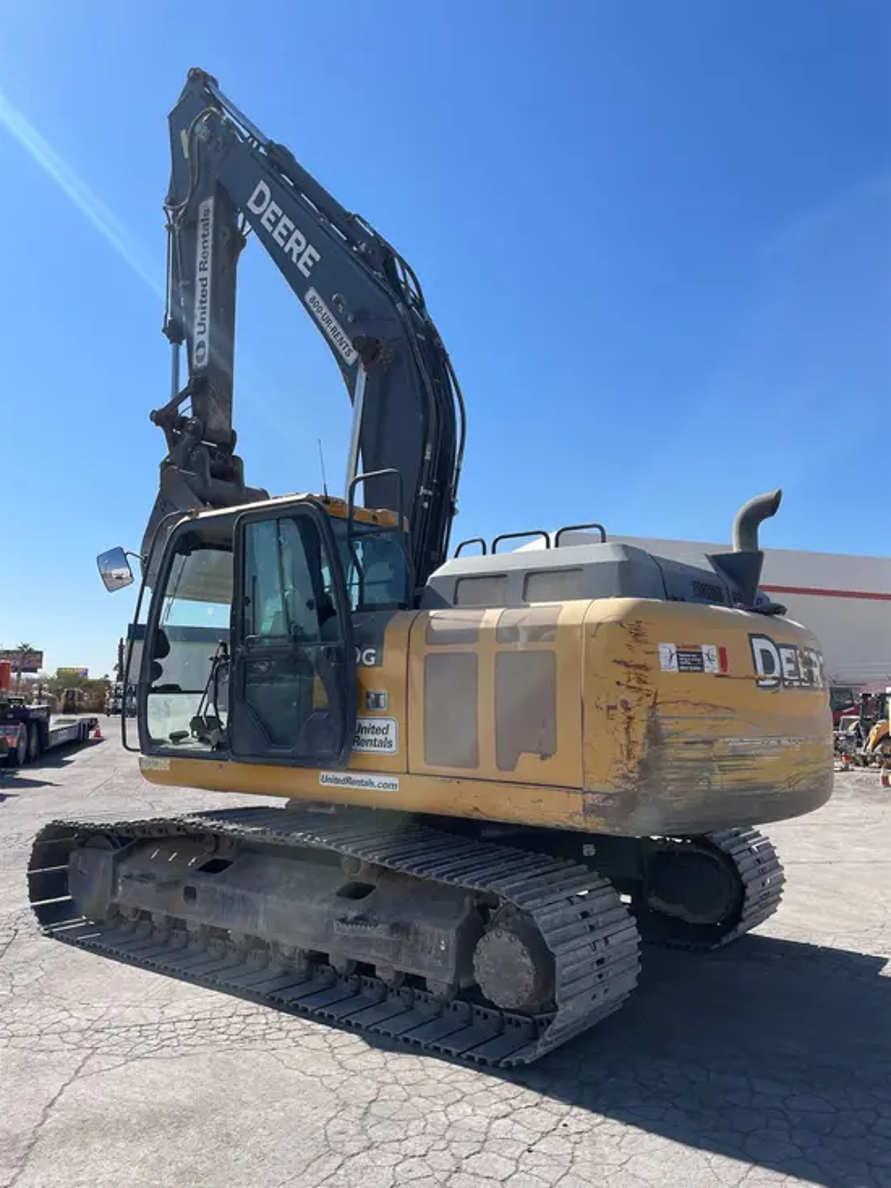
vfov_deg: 67.3
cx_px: 446
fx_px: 892
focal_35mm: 26
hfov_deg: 53.1
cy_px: 594
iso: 32
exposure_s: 1/3509
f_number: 1.6
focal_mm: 4.2
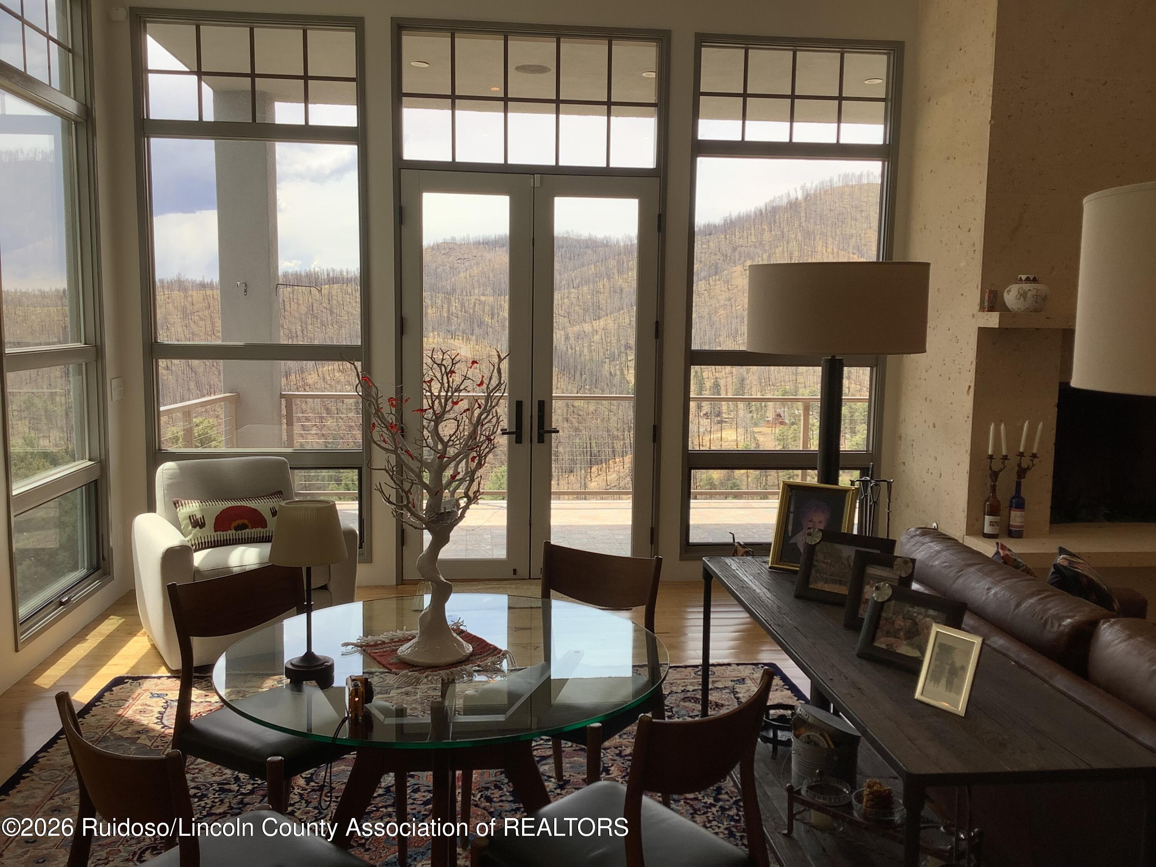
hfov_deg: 58.4
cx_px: 578
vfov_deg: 45.4
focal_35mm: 31
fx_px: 1035
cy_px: 434
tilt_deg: -8.6
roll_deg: -0.8
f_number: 2.4
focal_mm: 3.3
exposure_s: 1/228
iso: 25
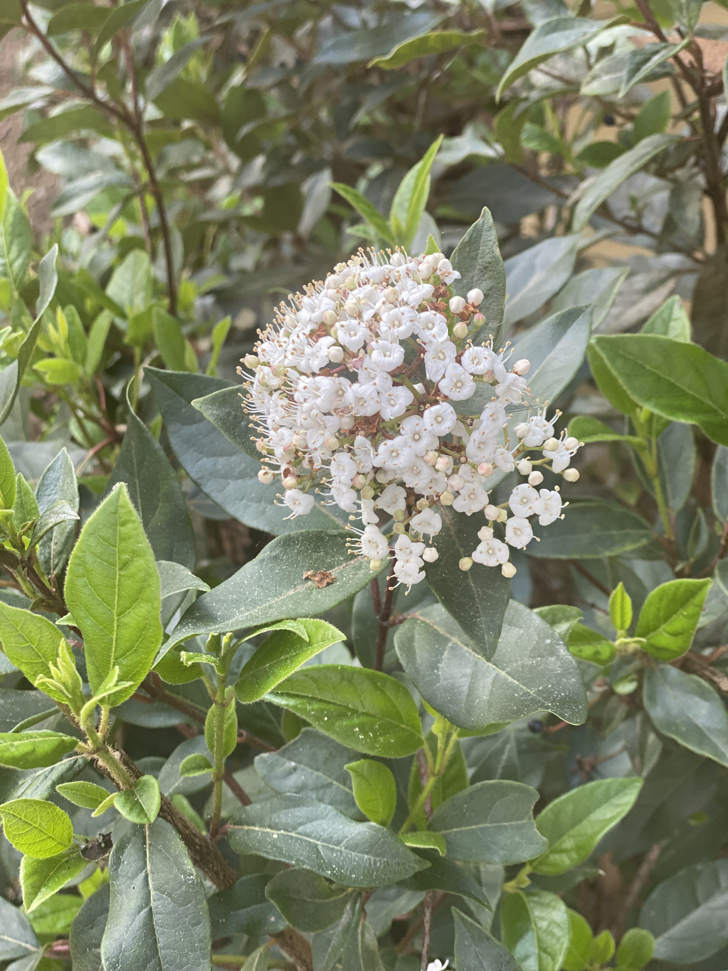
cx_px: 364
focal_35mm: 52
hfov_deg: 28.0
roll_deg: +0.4
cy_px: 486
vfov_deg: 36.8
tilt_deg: -40.2
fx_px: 1458
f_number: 2
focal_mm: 6
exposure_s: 1/122
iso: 64
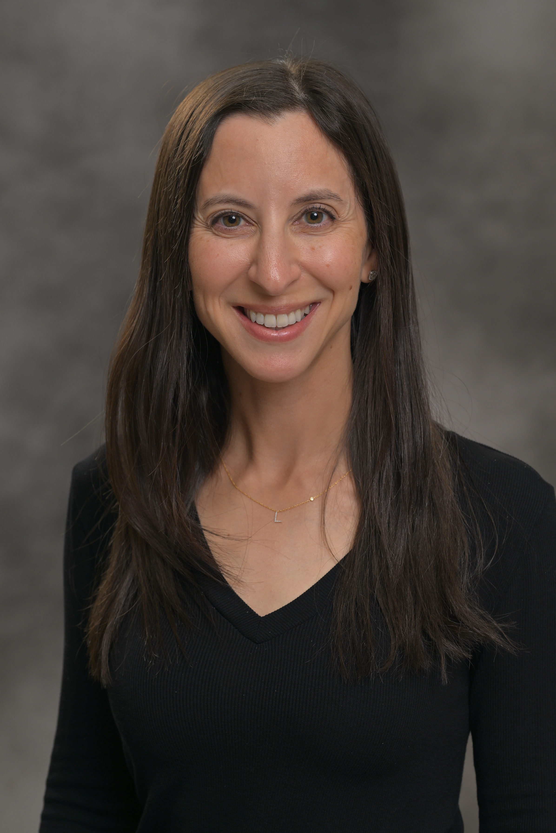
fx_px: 1990
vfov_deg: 23.6
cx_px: 278
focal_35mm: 86
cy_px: 416
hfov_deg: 15.9
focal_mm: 86
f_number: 5.6
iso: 100
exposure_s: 1/200
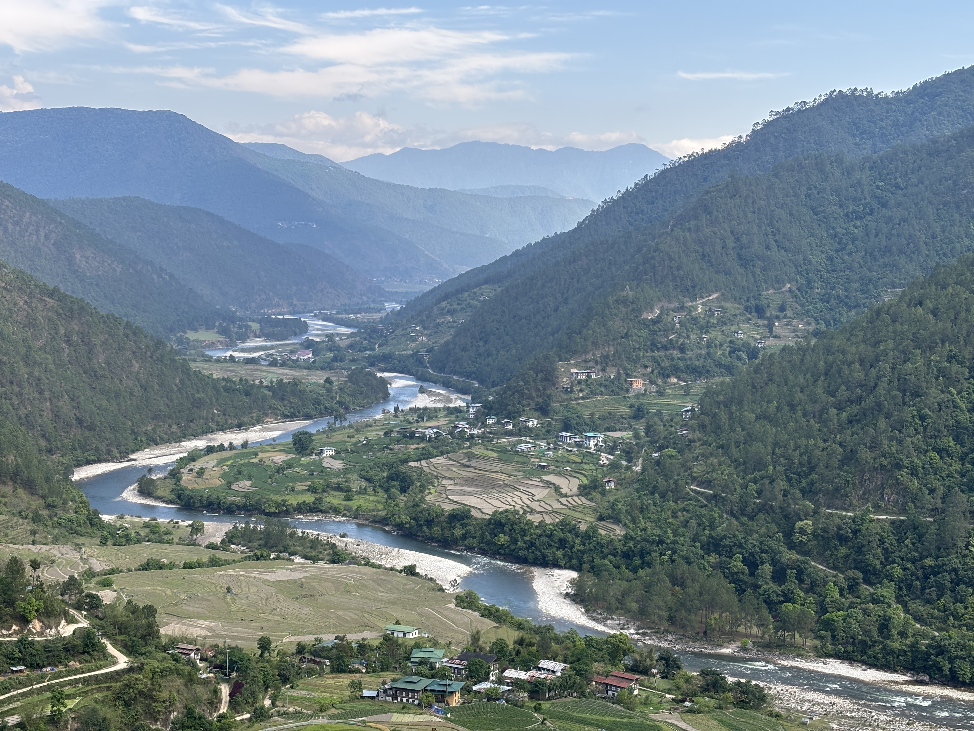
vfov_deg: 28.0
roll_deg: -0.6
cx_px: 487
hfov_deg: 36.8
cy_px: 366
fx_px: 1463
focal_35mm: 52
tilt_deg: -4.2
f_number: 1.6
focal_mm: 5.96
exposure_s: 1/903
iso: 32
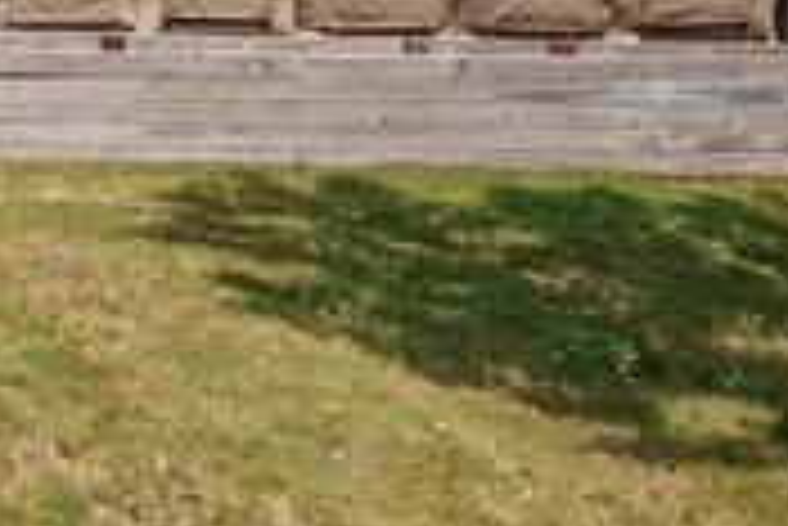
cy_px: -324
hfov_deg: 17.4
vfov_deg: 12.9
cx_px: -556
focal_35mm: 99
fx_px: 2169
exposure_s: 1/3200
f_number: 8
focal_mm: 16
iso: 800
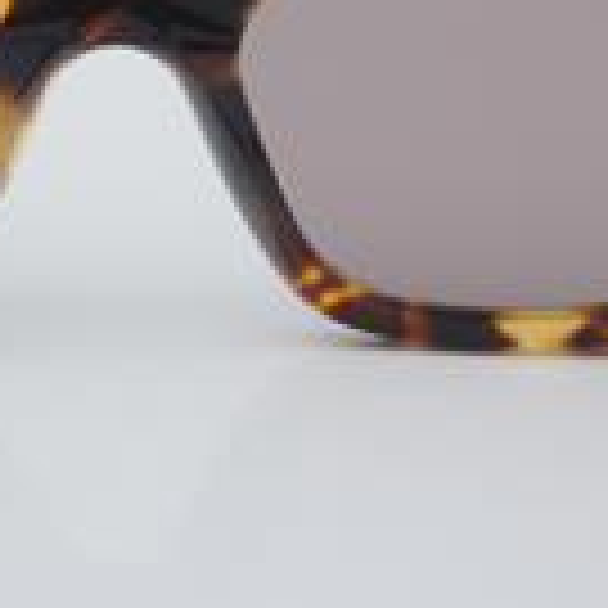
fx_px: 4118
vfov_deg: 8.4
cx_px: 122
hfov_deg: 8.4
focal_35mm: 207
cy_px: 81
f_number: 32
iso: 100
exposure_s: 1/3
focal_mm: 55
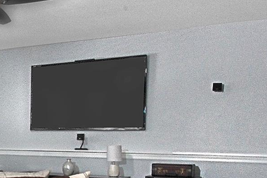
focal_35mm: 52
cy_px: 156
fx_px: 385
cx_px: -153
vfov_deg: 25.2
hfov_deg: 25.8
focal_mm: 10
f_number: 22
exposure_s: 1/20
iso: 400
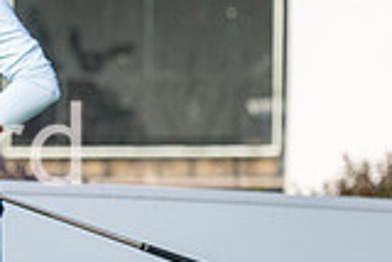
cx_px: -183
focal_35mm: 1161
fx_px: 12653
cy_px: 187
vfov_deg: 1.2
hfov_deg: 1.8
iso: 400
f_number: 5
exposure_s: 1/2500
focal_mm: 300
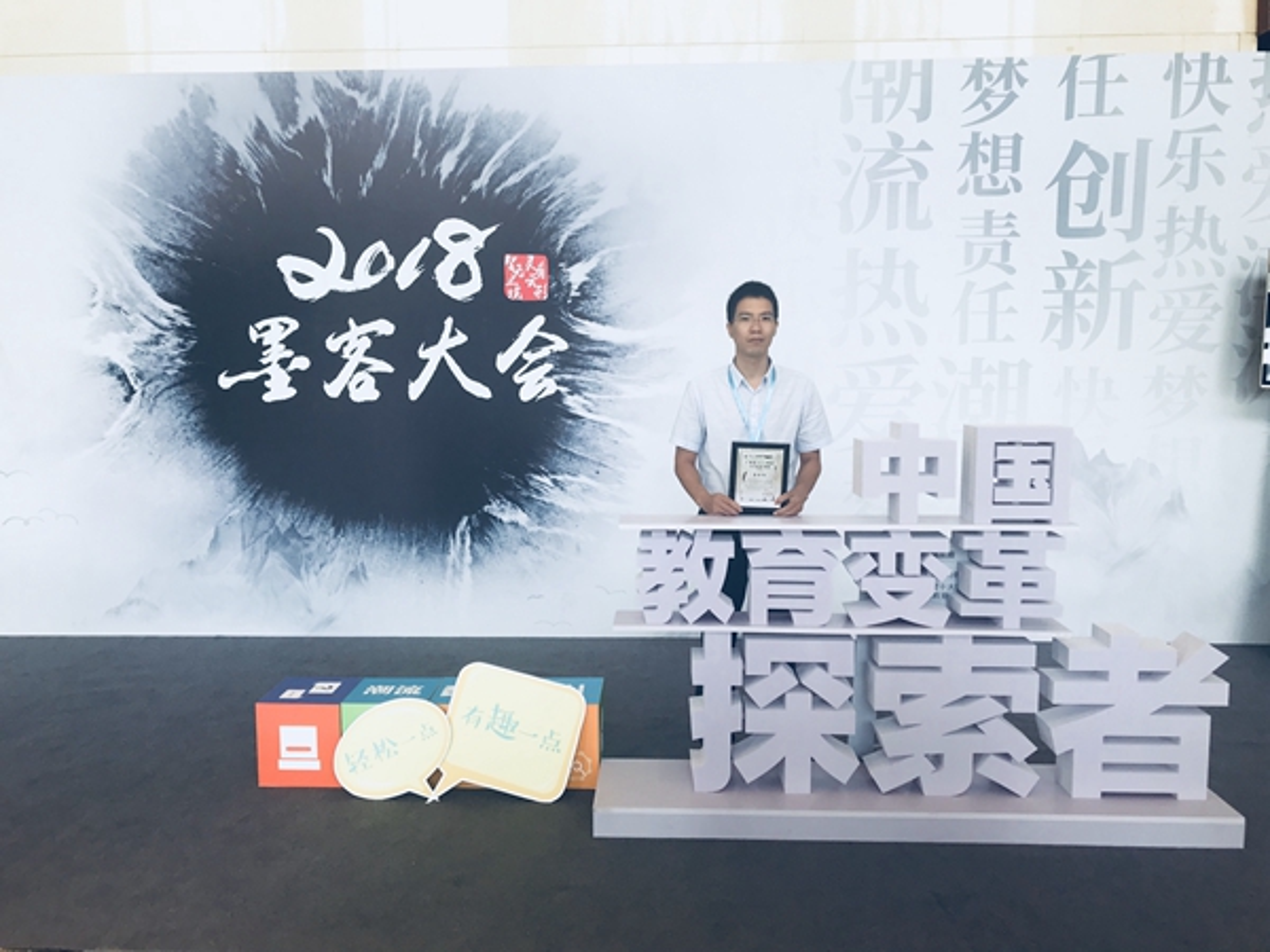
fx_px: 1027
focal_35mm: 28
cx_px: 635
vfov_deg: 49.7
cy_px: 476
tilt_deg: -4.7
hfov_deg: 63.4
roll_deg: +0.6
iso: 25
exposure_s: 1/100
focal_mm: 3.99
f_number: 1.8
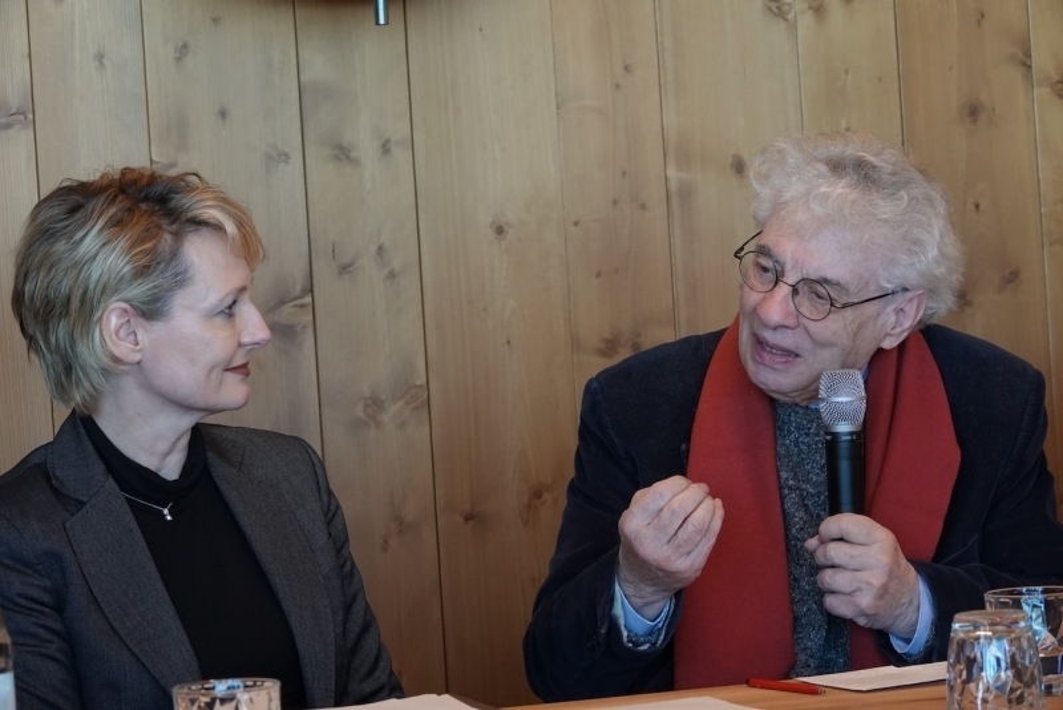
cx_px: 532
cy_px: 355
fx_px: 3751
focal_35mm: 127
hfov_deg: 16.1
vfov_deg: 10.8
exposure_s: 1/160
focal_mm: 46.41
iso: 640
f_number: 4
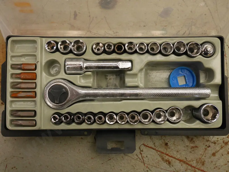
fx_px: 238
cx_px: 114
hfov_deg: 51.3
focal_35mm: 36
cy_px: 86
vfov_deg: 39.7
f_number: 4.2
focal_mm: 18
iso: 3200
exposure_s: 1/100
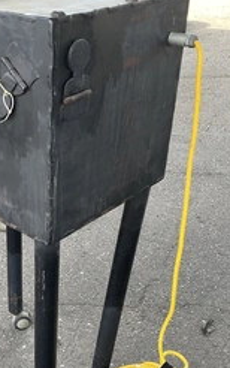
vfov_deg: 40.1
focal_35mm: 50
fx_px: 501
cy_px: 218
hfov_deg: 25.0
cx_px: 19
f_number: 1.8
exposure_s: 1/122
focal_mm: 3
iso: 25
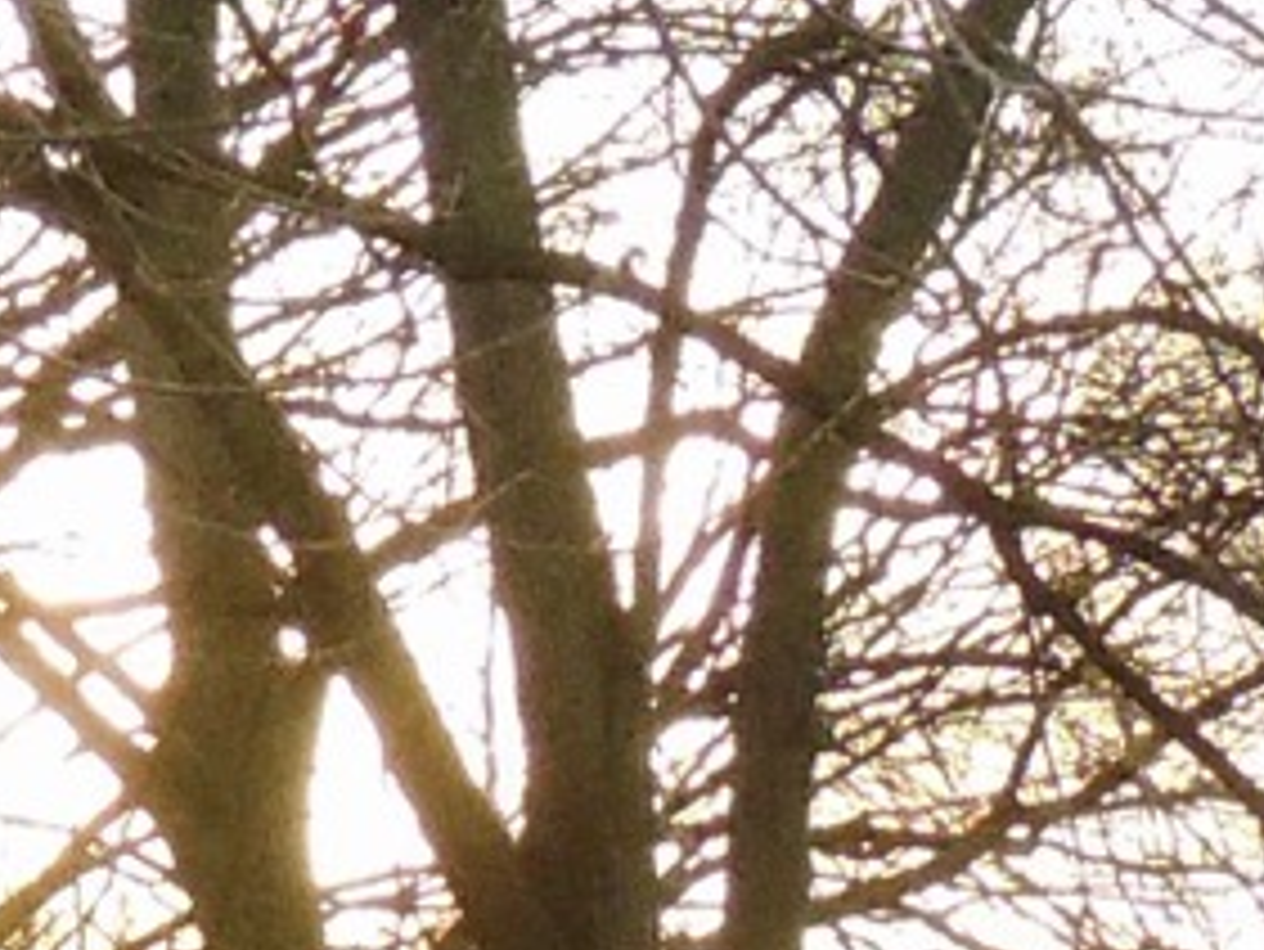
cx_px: -864
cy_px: 1333
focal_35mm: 368
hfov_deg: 5.3
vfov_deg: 4.0
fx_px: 13443
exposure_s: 1/320
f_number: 3.5
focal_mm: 8.3
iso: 400
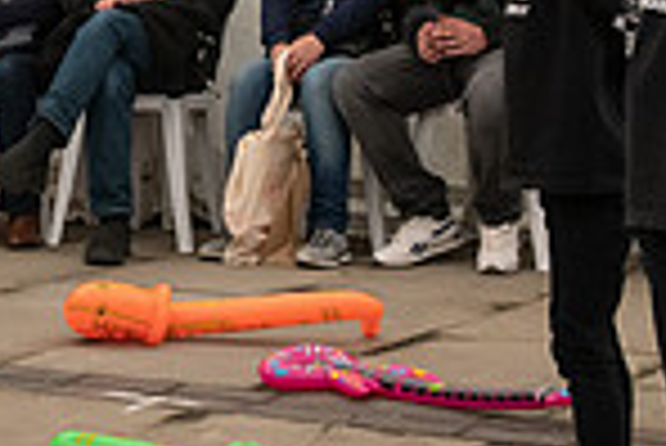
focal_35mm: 133
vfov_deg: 10.3
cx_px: -90
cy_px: 20
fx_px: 2463
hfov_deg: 15.0
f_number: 8
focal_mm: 34
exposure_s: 1/320
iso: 1600
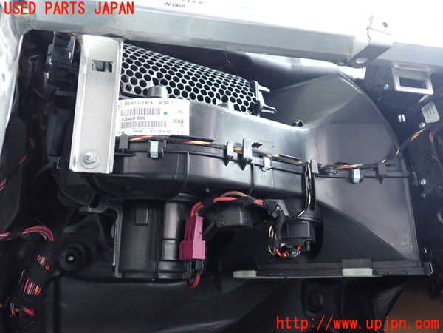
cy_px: 166
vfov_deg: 46.8
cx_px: 222
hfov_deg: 60.0
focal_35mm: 30
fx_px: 384
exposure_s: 1/20
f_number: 2.3
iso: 800
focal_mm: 5.4
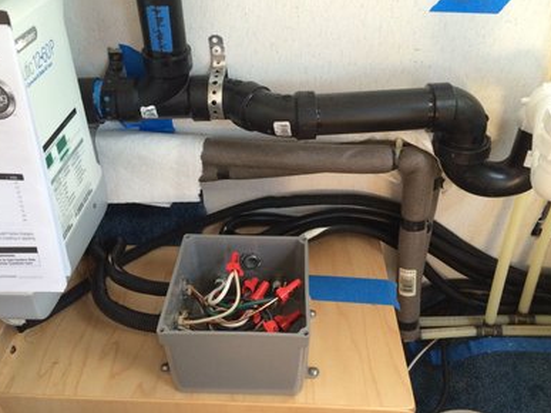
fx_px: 477
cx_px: 275
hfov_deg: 60.0
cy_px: 208
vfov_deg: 46.8
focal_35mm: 30
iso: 160
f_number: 2.2
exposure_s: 1/30
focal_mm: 4.15
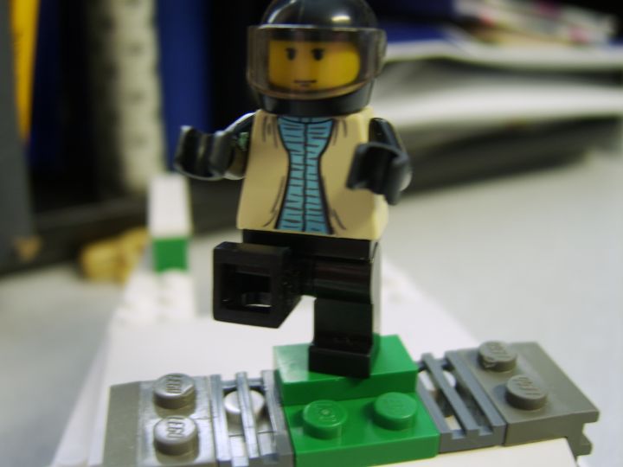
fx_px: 558
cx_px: 312
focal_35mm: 31
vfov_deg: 45.4
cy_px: 234
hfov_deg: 58.4
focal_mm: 8.13
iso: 71
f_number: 2.7
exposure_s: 1/10
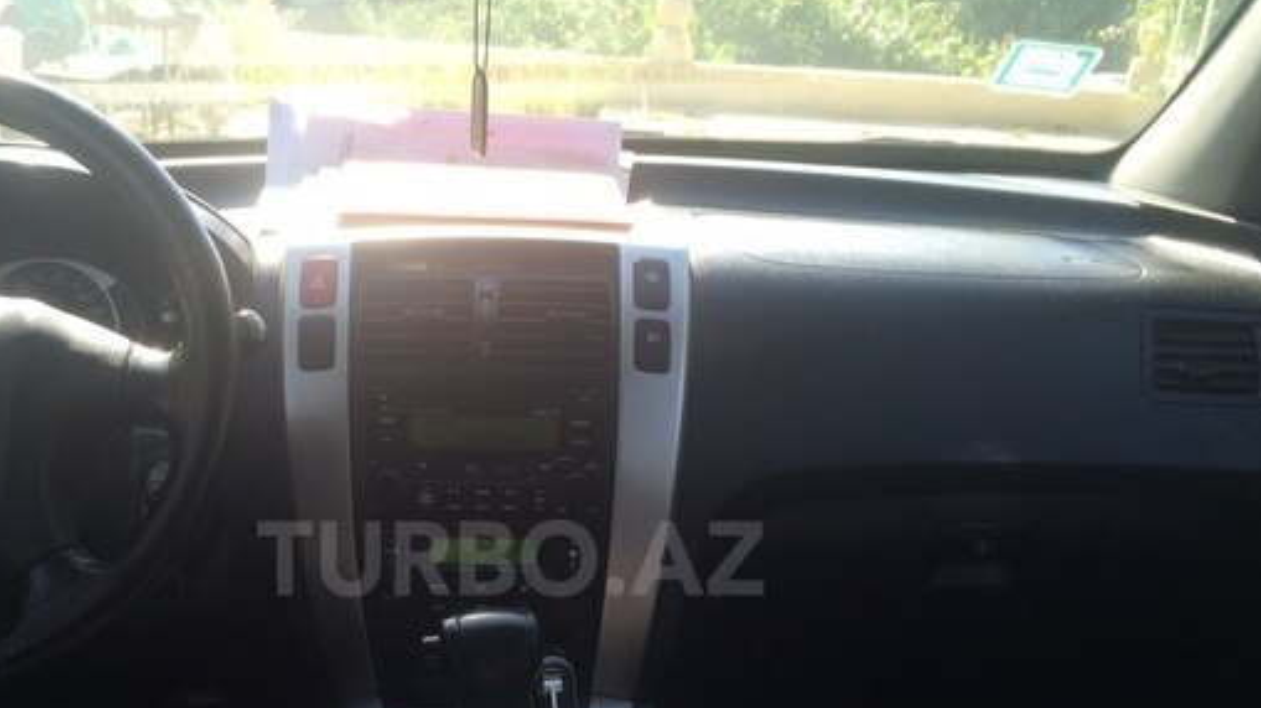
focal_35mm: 41
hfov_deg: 49.1
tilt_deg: -26.3
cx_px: 510
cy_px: 558
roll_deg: -2.6
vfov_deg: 28.4
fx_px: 1371
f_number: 2.2
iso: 32
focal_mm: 4.15
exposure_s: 1/253
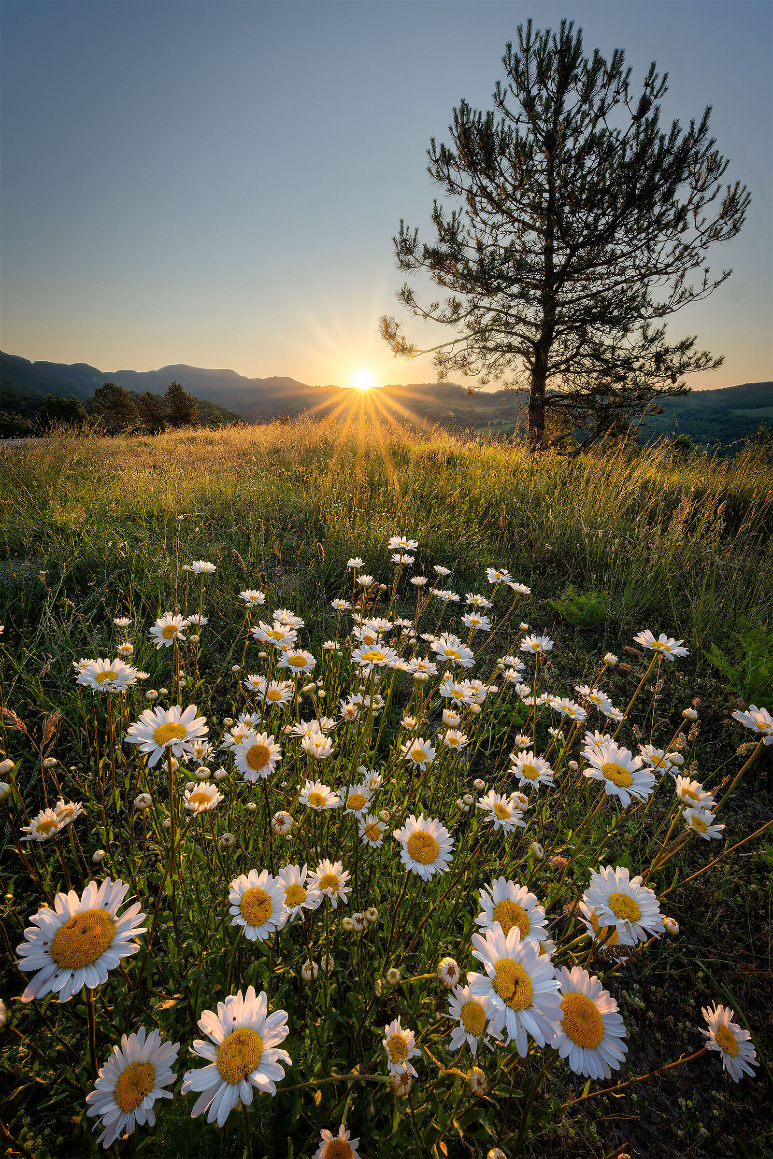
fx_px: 451
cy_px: 580
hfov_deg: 81.2
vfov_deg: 104.3
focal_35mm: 14
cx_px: 386
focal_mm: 14
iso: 100
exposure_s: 1/125
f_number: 14
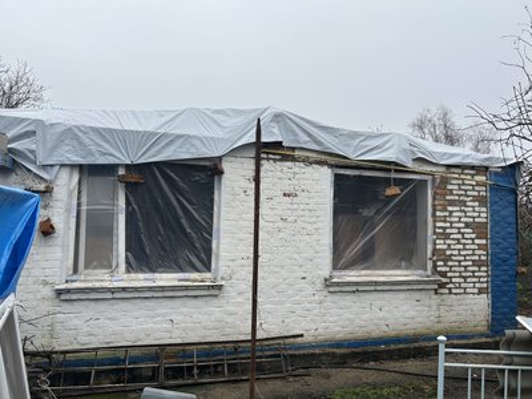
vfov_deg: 53.1
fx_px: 400
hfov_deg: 67.3
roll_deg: -1.2
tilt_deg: +4.2
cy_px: 200
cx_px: 266
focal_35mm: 26
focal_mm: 5.7
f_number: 1.5
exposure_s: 1/743
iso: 50
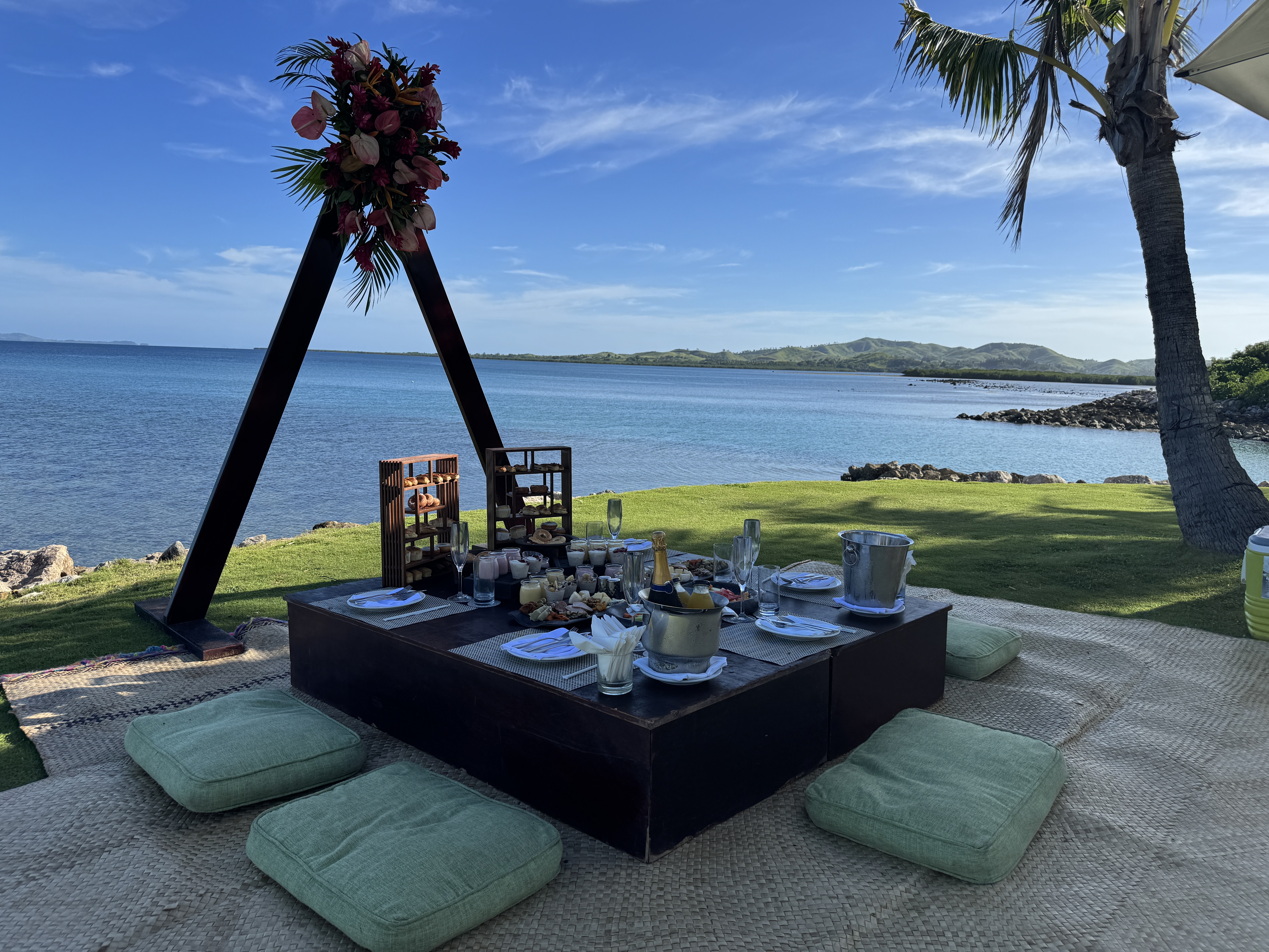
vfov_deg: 56.8
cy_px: 476
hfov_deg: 71.6
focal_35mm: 24
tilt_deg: -7.3
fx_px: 880
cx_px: 634
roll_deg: -1.5
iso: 80
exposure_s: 1/5814
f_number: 1.78
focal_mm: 6.76
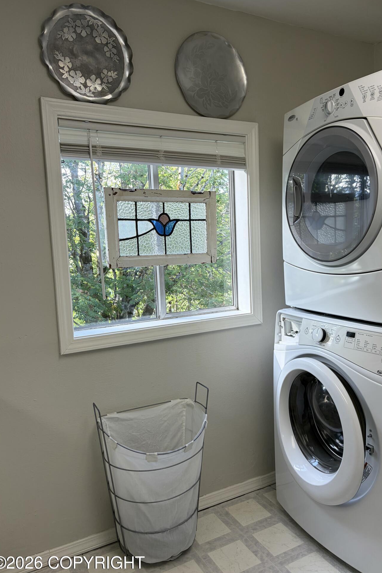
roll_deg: +2.3
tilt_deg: -5.7
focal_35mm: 28
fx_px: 446
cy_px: 293
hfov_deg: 46.3
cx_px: 214
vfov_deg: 65.5
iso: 64
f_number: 1.6
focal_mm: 5.96
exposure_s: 1/152
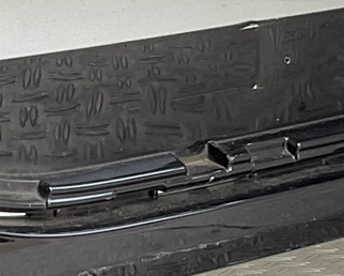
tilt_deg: -4.0
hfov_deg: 10.9
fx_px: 1803
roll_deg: +6.3
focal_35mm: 177
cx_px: 84
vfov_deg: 8.7
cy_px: 73
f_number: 1.8
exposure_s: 1/156
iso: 16
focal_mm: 3
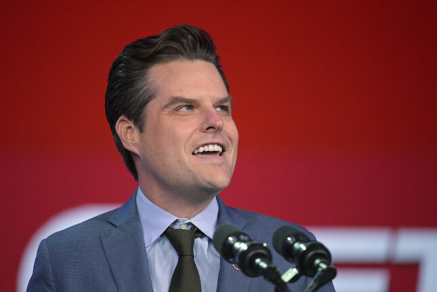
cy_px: 146
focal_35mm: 400
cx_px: 218
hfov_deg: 5.2
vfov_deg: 3.4
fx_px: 4855
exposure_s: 1/400
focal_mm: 400
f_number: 4.5
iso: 2500
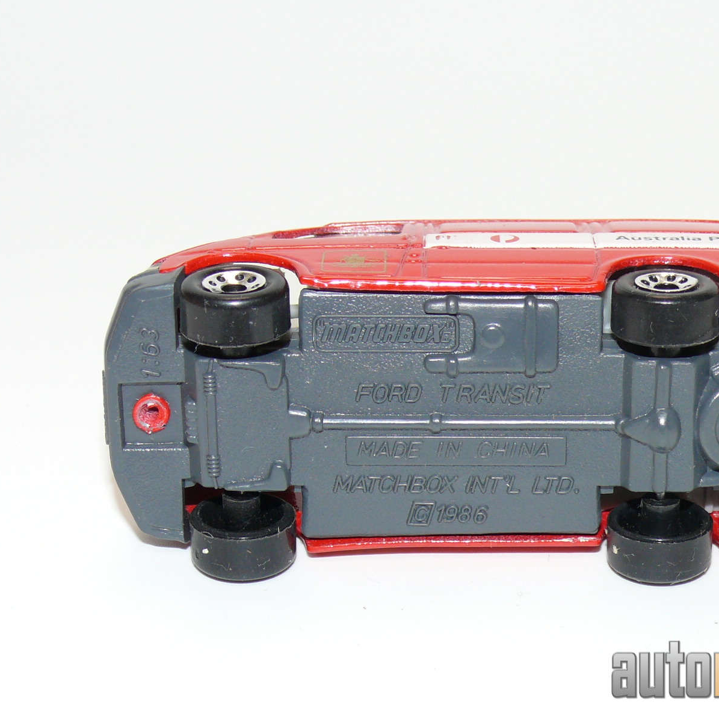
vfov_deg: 16.9
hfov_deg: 16.9
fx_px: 2420
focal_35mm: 103
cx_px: 473
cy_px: 360
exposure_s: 1/30
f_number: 4
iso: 100
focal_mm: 12.3
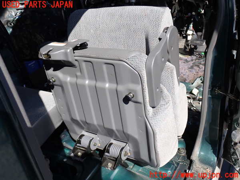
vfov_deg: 39.7
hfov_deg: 51.4
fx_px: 250
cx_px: 120
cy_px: 90
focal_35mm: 36
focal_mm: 6.37
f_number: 3.5
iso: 100
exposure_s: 1/400
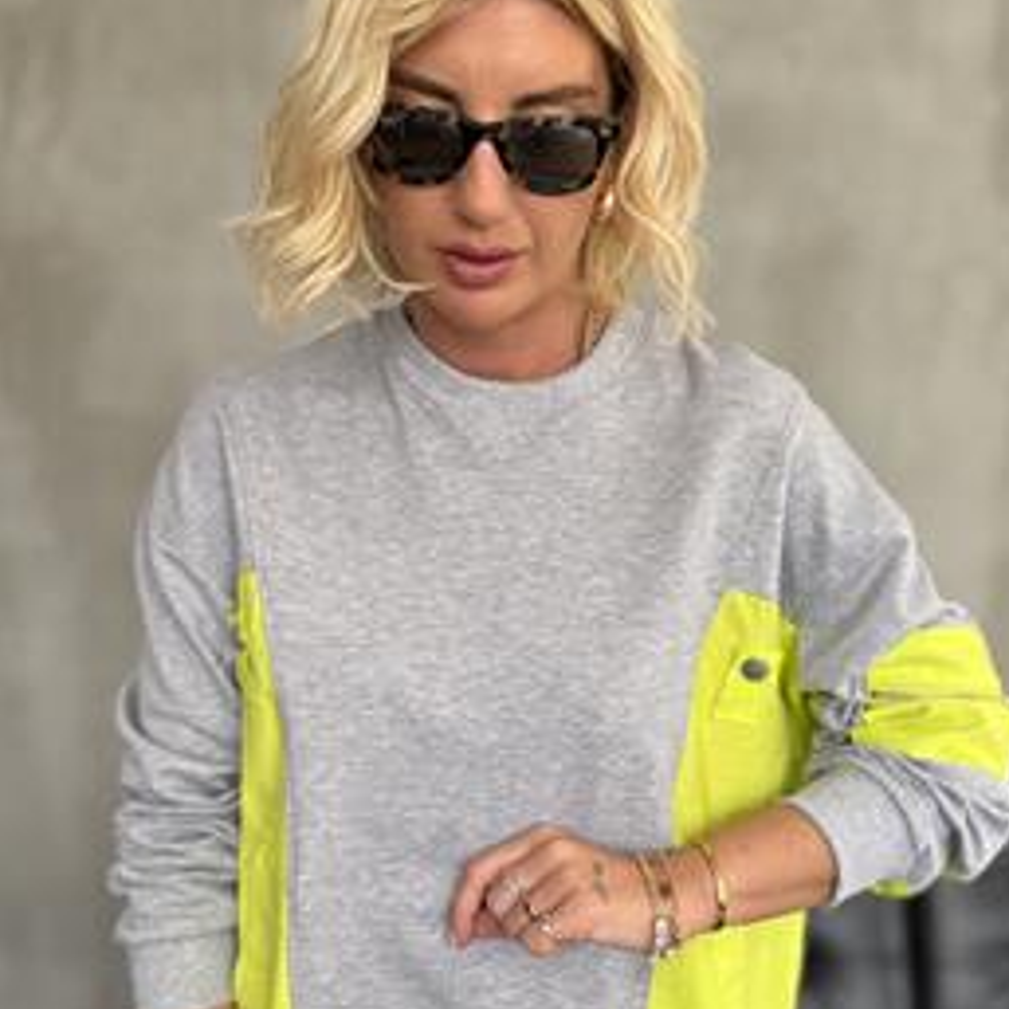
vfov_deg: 38.1
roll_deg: -0.3
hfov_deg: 38.3
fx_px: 1451
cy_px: 634
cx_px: 561
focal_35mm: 44
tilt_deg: -8.8
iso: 200
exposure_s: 1/83
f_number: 1.78
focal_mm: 6.76
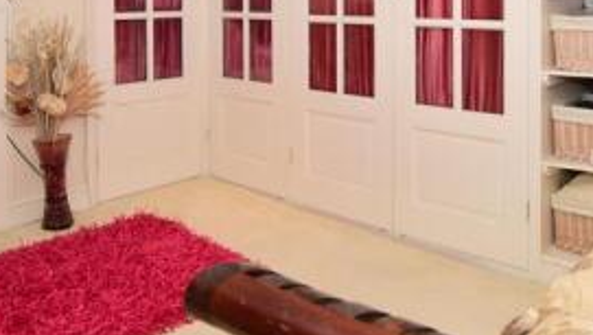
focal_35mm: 38
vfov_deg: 29.1
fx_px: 598
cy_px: -5
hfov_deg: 52.6
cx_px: 337
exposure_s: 1/200
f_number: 7.1
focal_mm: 10
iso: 400
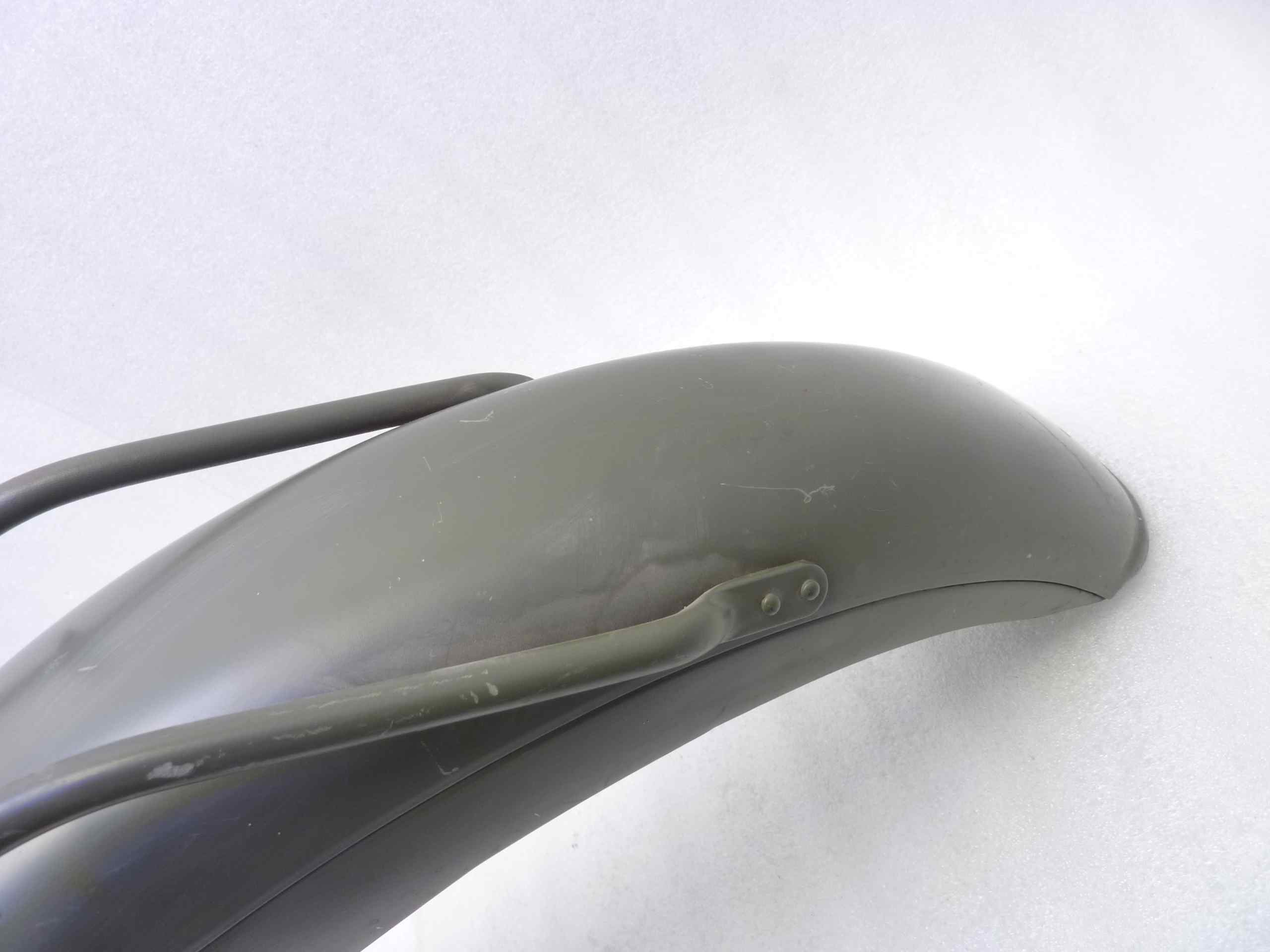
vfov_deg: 54.9
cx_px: 635
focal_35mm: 25
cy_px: 476
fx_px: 917
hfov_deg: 69.4
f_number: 3.3
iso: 125
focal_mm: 4.1
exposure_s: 1/8
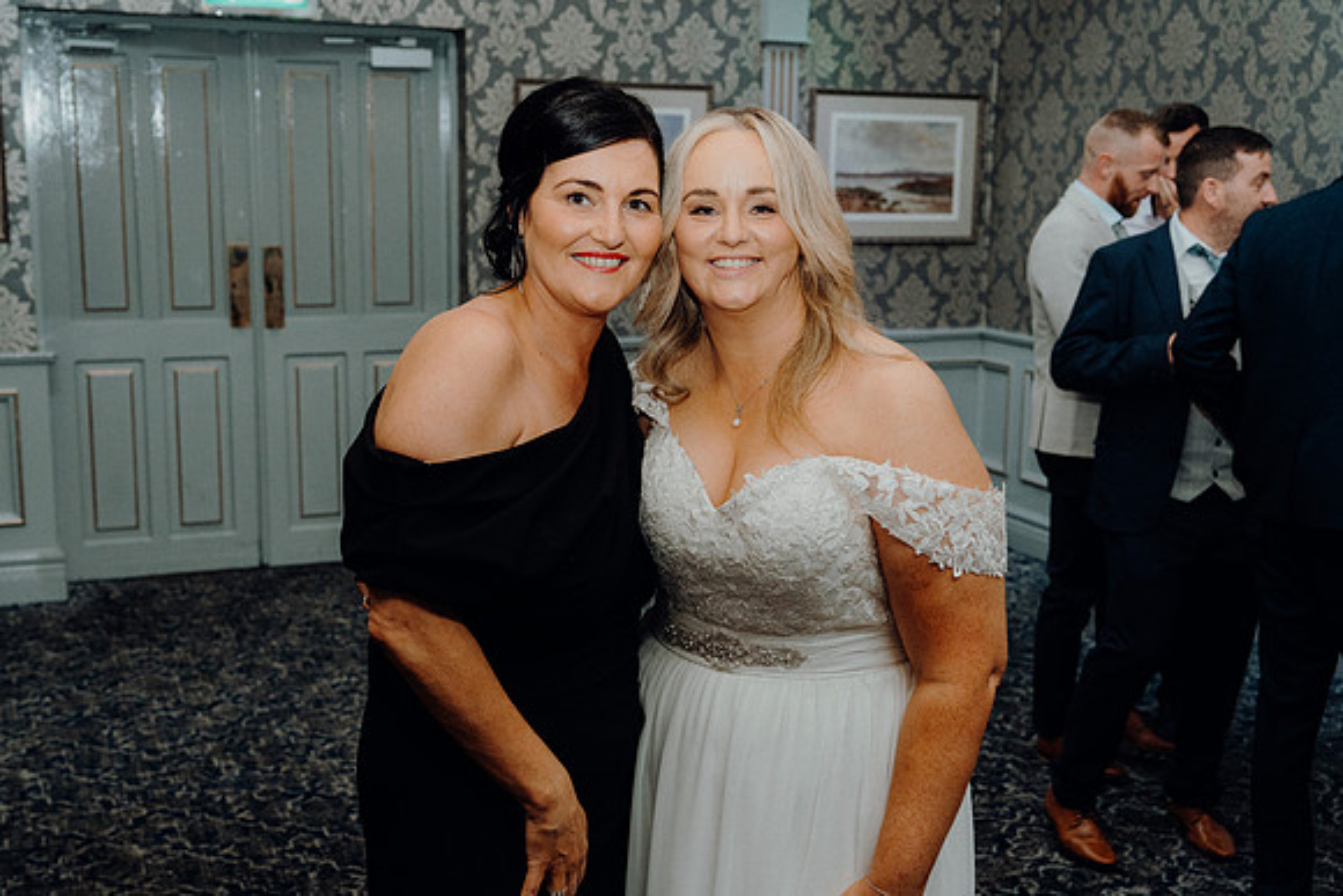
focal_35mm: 43
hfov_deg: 45.4
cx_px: 672
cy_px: 448
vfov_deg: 31.2
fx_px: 1604
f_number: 5
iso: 2500
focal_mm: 43
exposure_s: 1/160
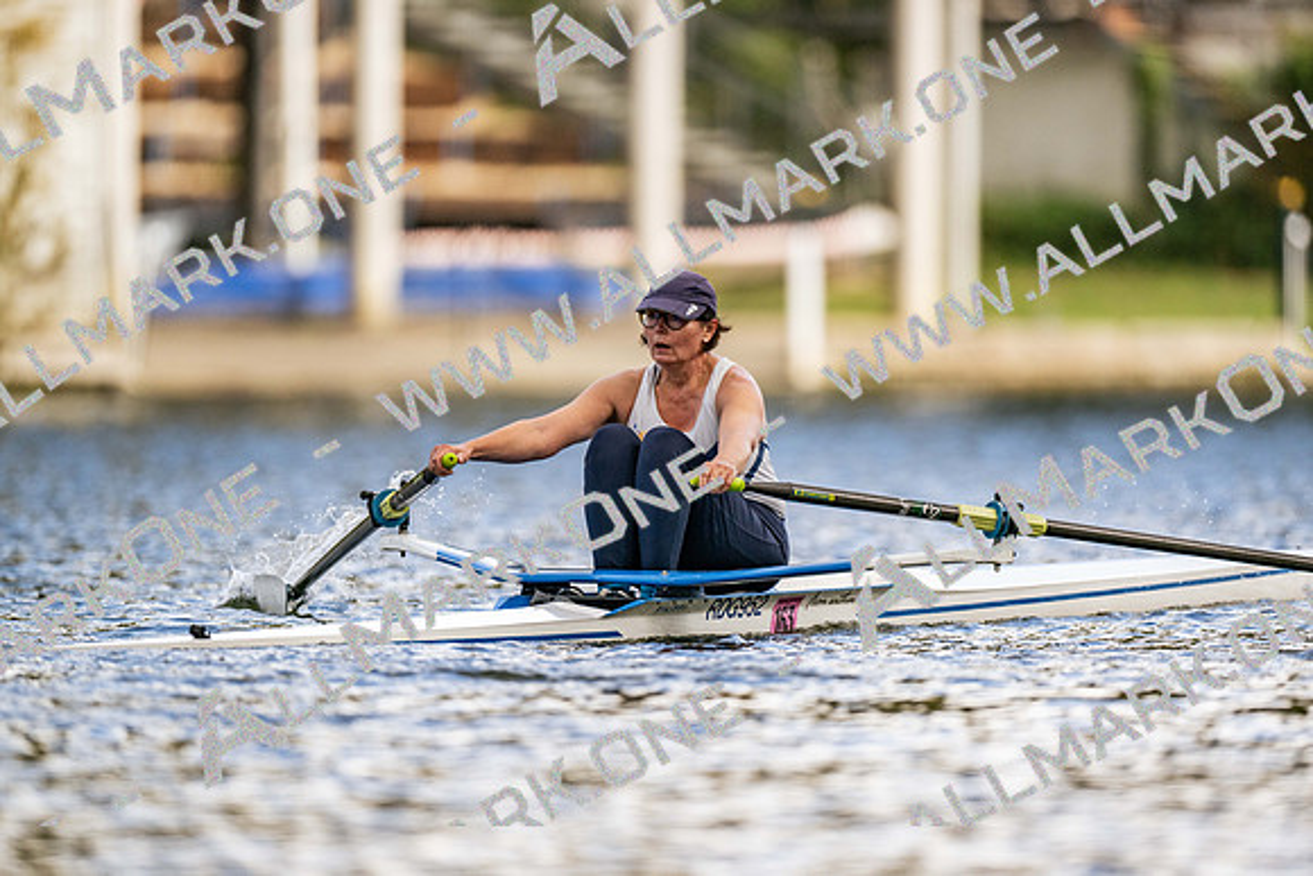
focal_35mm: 600
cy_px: 438
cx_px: 656
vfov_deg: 2.3
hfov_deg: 3.4
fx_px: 21899
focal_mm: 600
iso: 500
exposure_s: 1/2500
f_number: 4
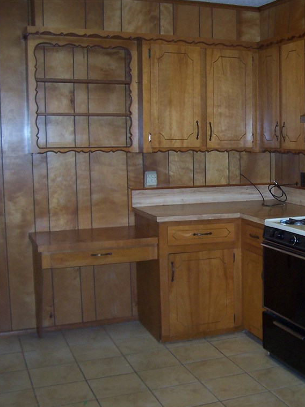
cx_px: 259
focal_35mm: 50
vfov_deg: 38.2
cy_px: 205
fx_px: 588
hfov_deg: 28.3
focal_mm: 5.6
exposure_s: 1/60
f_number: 2.8
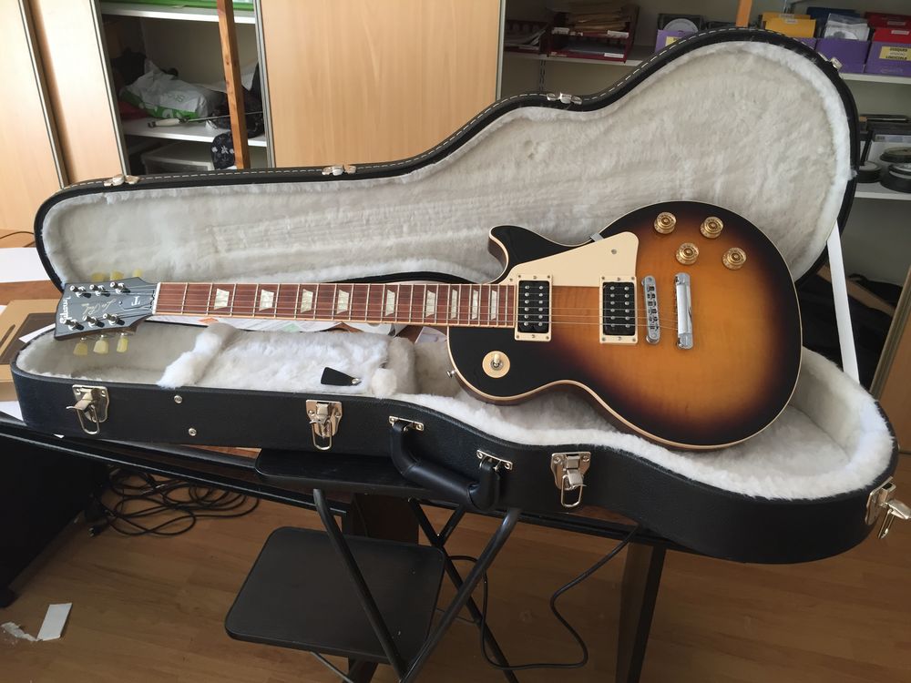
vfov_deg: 48.2
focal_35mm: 29
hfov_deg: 61.7
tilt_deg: -30.4
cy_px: 342
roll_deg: -2.2
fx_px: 763
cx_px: 456
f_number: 2.2
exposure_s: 1/33
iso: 32
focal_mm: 4.15
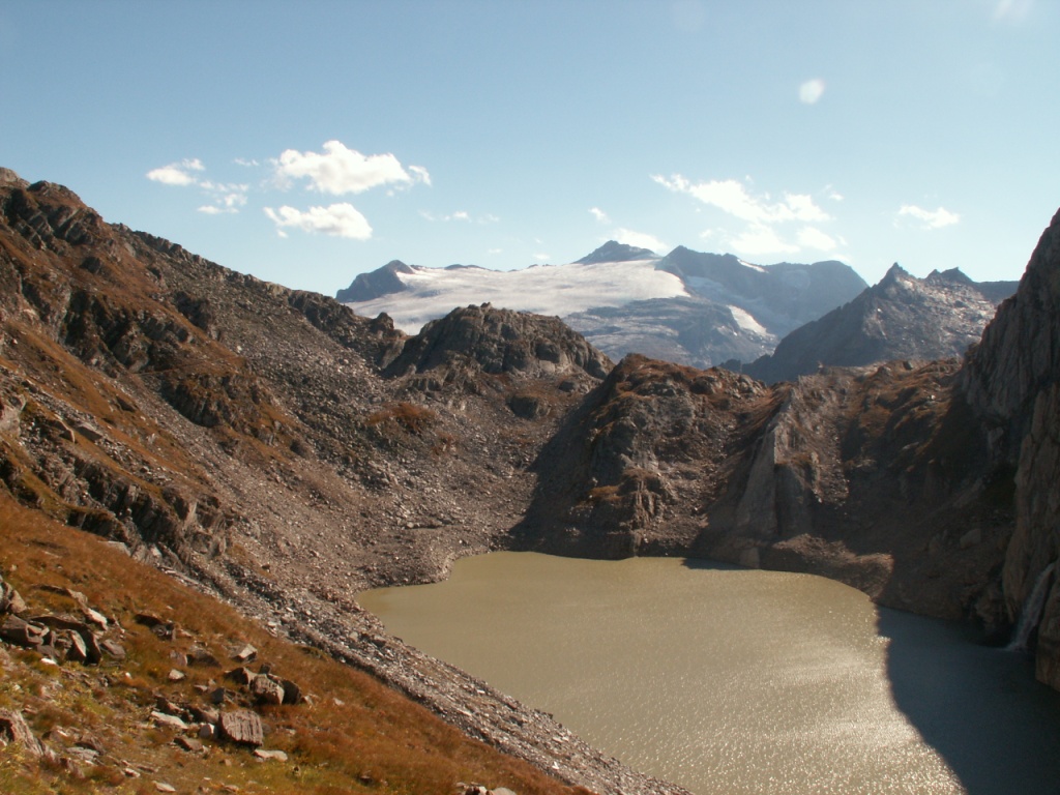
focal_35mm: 35
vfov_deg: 40.7
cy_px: 398
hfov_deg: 52.6
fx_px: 1072
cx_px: 530
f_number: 8
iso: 50
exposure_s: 1/160
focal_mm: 5.86
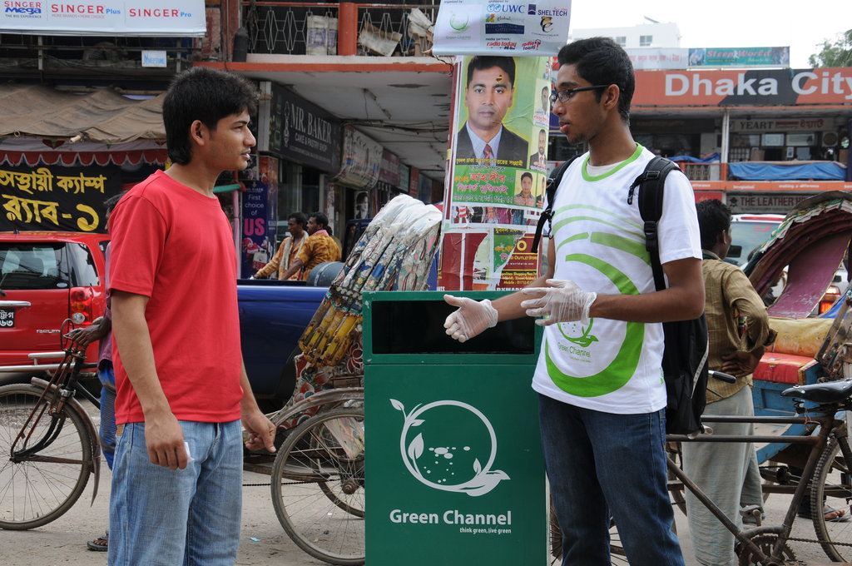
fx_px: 1205
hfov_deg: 38.9
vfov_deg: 26.4
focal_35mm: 51
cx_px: 426
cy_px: 283
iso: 200
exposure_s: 1/125
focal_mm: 34
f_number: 7.1
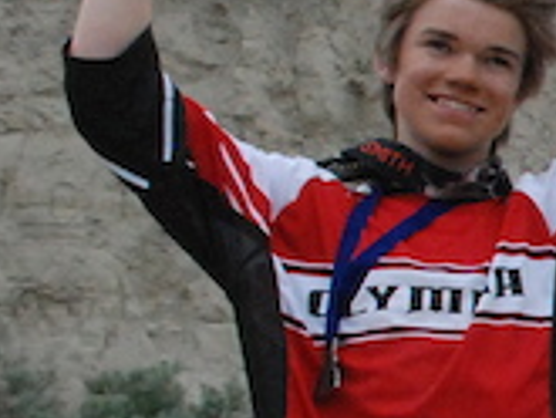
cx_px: 1176
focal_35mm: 197
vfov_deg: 7.5
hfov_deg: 9.3
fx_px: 3167
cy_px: 403
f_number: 7.1
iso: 1600
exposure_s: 1/1600
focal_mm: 22
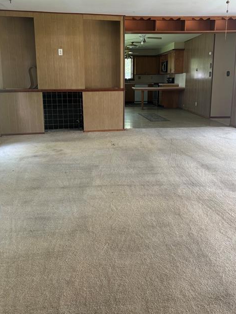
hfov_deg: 44.2
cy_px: 140
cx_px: 120
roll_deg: -1.0
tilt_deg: -12.2
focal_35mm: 32
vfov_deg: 56.7
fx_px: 291
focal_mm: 5.96
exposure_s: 1/73
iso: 125
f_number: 1.6
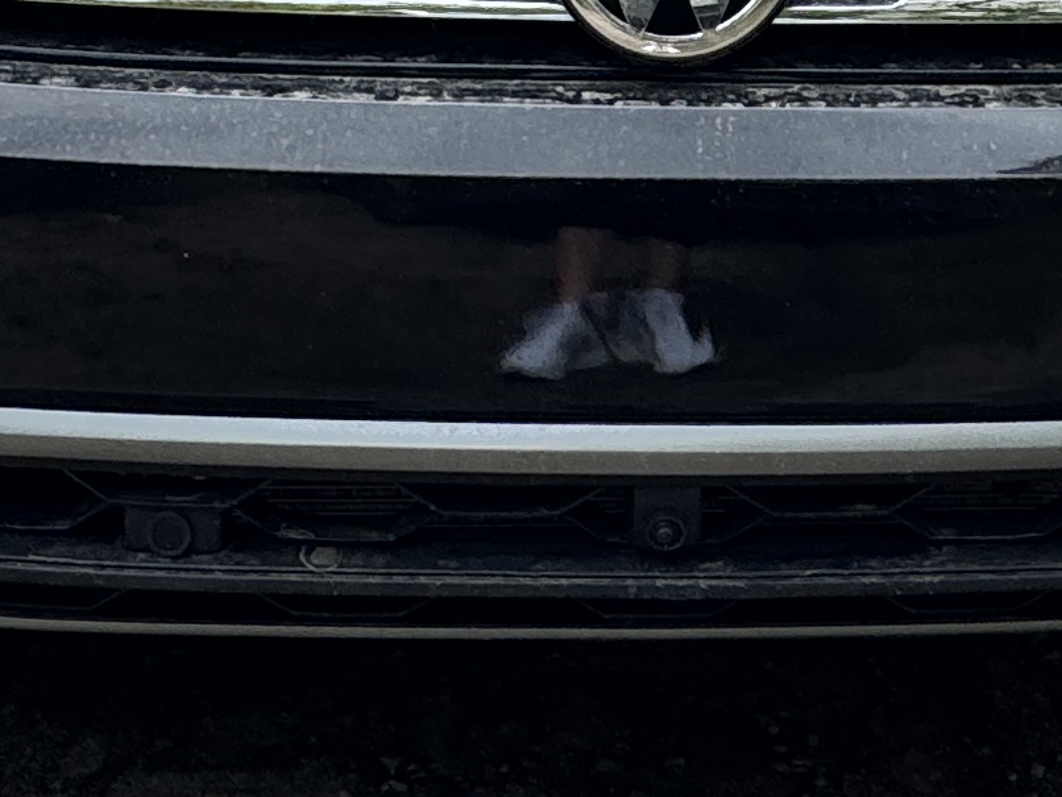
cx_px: 734
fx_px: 2148
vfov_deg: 18.3
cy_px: -456
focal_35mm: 70
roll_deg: -2.6
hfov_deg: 27.5
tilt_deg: -0.4
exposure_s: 1/1277
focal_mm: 2.22
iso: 50
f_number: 2.2
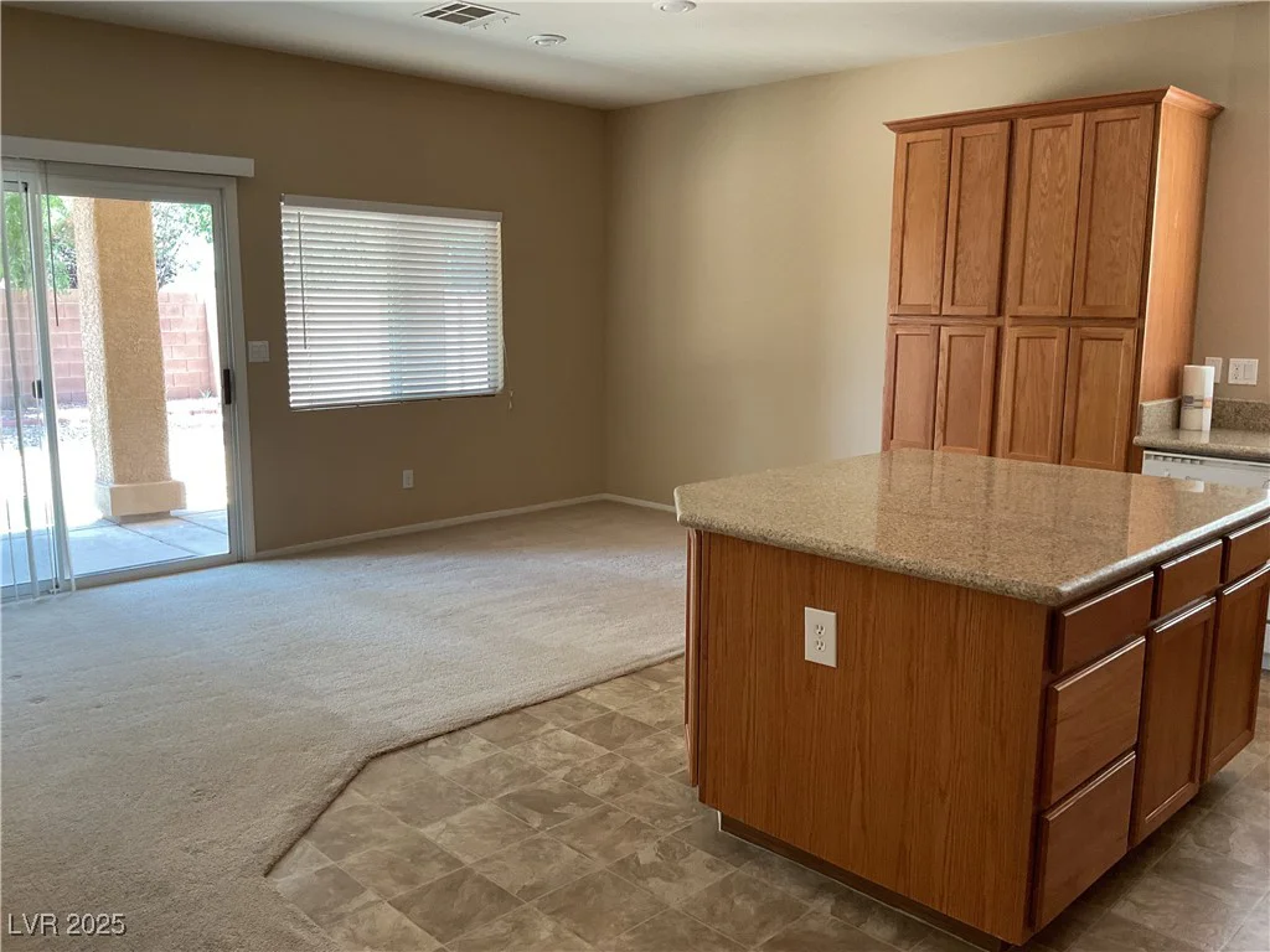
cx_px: 635
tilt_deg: -11.2
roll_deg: -2.0
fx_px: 1064
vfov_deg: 48.2
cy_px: 476
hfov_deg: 61.7
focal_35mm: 29
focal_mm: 3
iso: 100
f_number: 1.8
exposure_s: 1/60
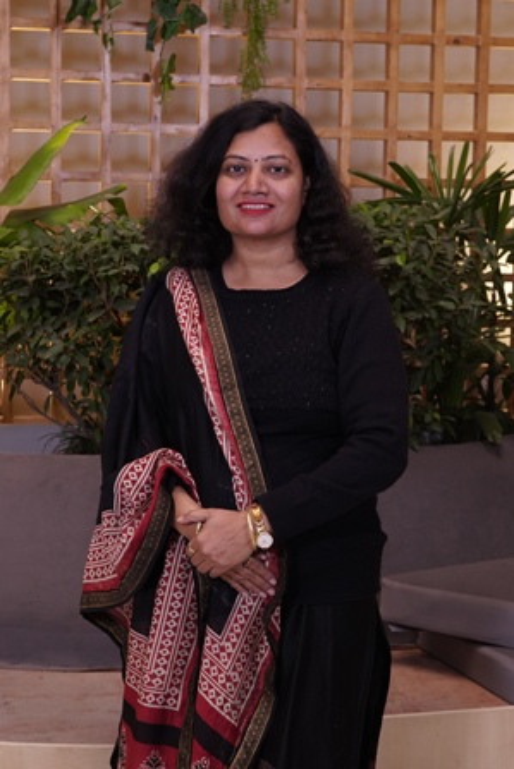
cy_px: 384
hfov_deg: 21.3
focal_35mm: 64
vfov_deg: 31.4
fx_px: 1370
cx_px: 257
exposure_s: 1/125
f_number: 6.3
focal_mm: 43
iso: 1250
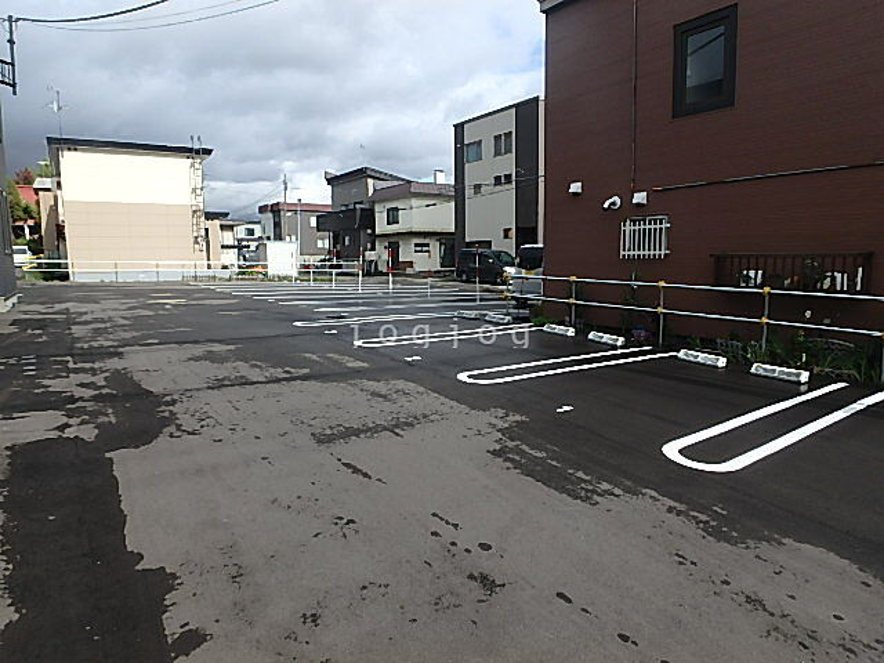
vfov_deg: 63.4
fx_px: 536
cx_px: 442
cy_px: 332
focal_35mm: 21
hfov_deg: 79.0
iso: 125
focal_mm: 3.7
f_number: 6
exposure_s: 1/400
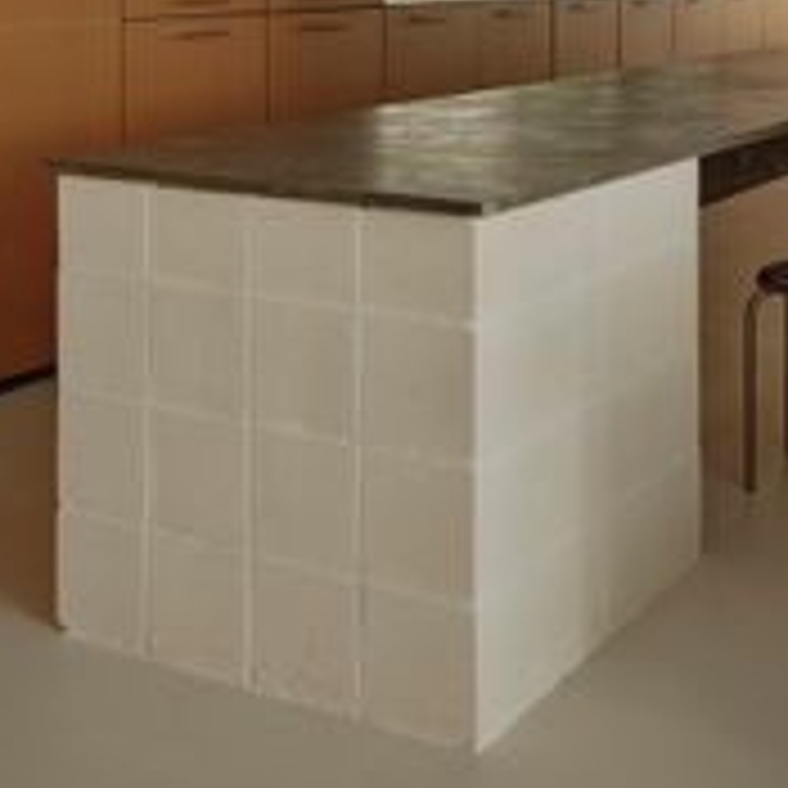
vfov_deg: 28.1
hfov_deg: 30.1
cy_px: -61
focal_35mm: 56
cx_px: 588
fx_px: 1442
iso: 100
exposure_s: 3
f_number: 8
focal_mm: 36.3
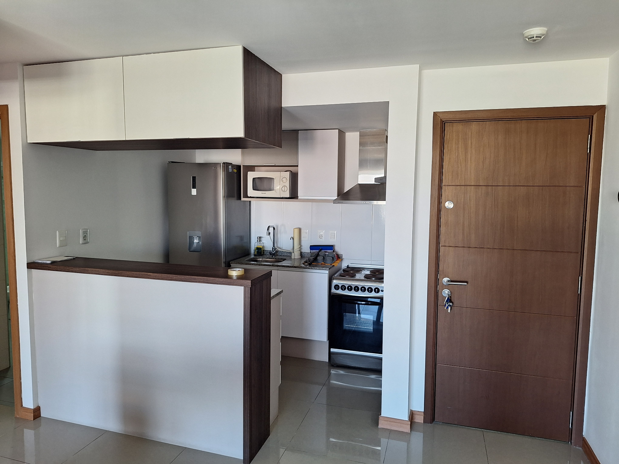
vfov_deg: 58.9
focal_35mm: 23
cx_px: 310
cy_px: 232
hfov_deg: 73.9
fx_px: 411
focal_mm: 5.54
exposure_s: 1/40
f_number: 1.8
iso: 64
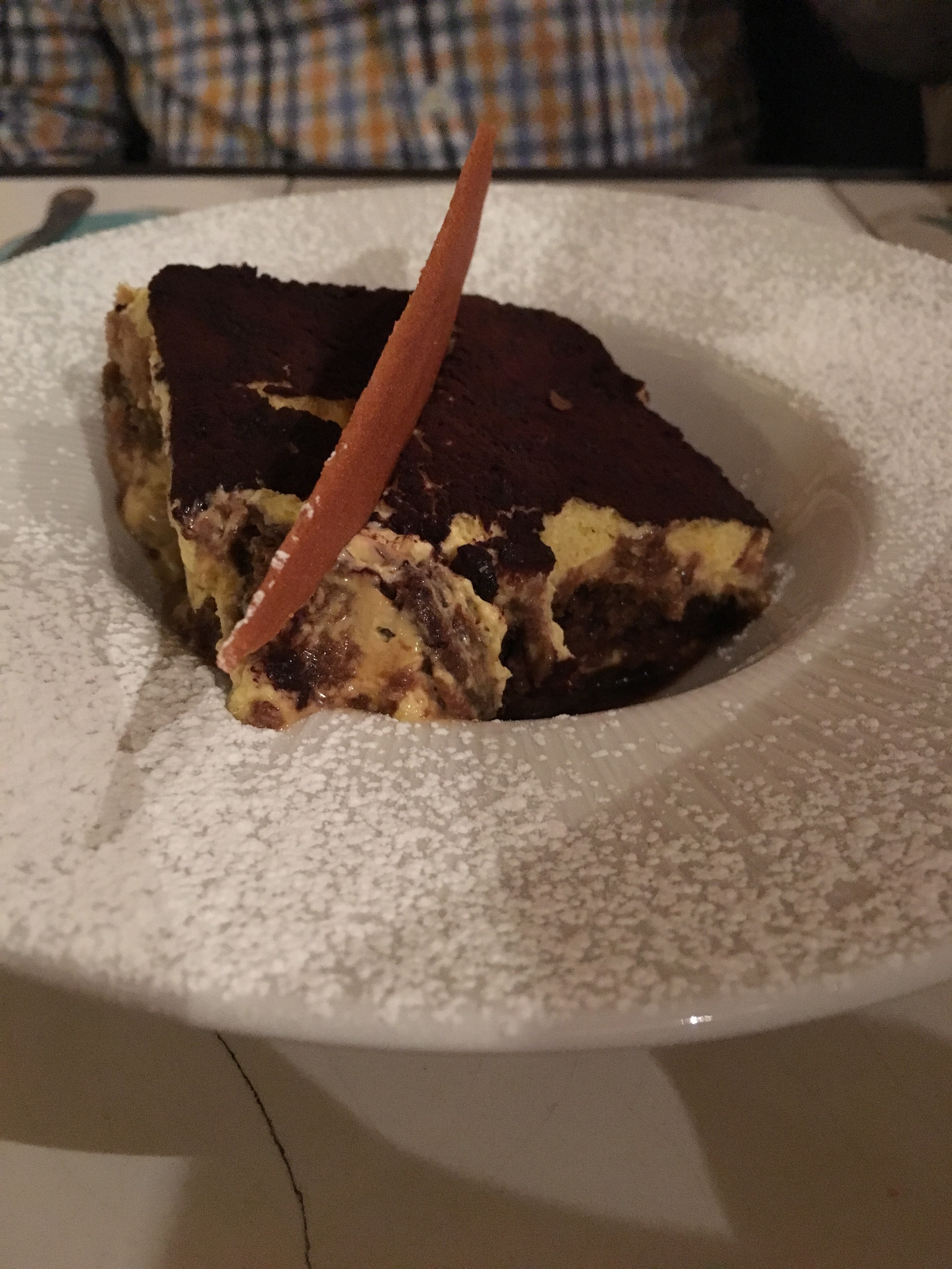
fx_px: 1063
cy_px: 634
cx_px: 476
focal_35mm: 29
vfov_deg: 61.7
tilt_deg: -38.1
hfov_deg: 48.2
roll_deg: -0.6
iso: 640
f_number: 2.2
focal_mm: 4.15
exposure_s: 1/17
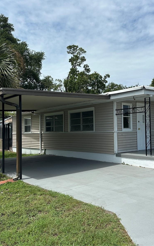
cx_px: 116
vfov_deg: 56.7
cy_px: 123
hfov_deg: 36.4
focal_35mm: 34
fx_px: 228
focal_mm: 6.86
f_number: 1.78
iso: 80
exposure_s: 1/6623
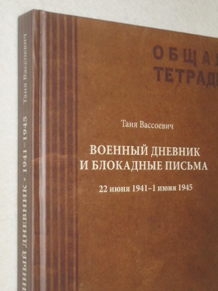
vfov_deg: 26.6
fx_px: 613
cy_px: 173
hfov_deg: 20.2
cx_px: 126
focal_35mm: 73
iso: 200
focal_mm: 10.2
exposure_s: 1/60
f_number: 4.1
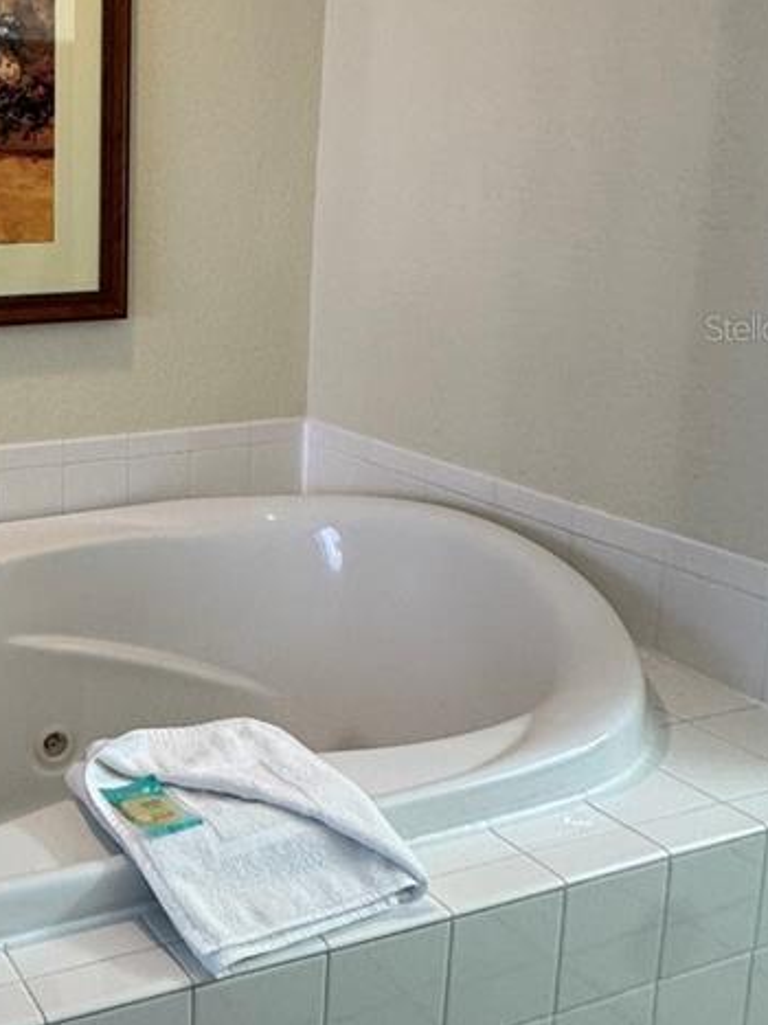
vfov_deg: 50.3
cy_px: 327
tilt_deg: -8.1
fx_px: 1065
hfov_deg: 33.2
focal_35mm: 36
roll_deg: +0.6
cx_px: -127
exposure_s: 1/60
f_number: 2.2
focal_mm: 2.22
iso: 200
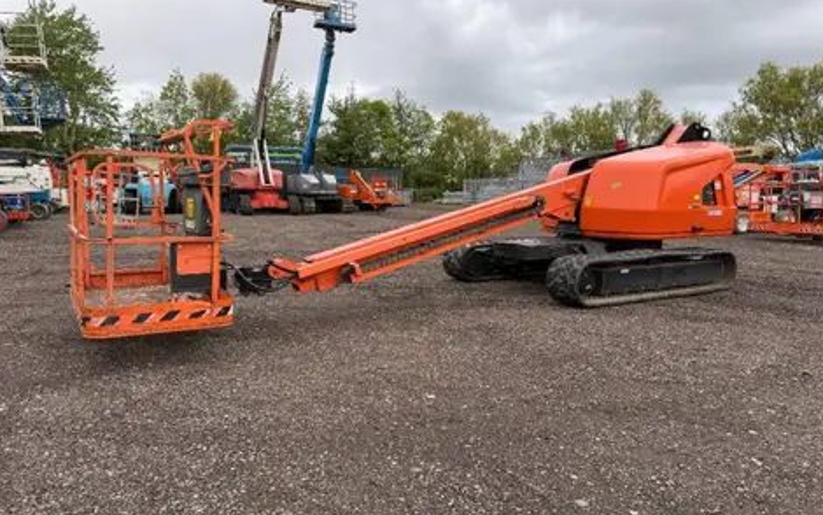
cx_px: 406
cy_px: 243
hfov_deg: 70.4
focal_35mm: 26
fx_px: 583
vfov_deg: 47.6
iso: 80
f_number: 1.78
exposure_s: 1/433
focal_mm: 6.76
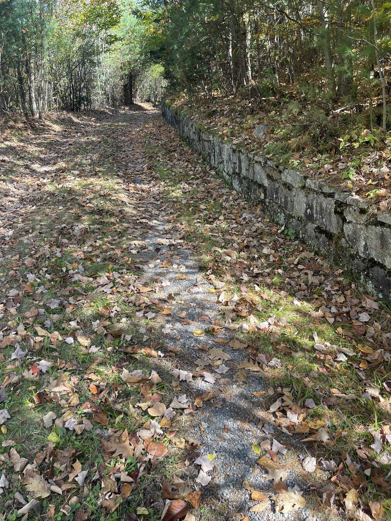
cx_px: 196
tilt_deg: -16.6
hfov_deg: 54.9
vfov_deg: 69.4
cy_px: 260
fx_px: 377
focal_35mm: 25
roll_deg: +4.1
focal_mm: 5.1
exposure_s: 1/167
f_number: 1.6
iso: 32
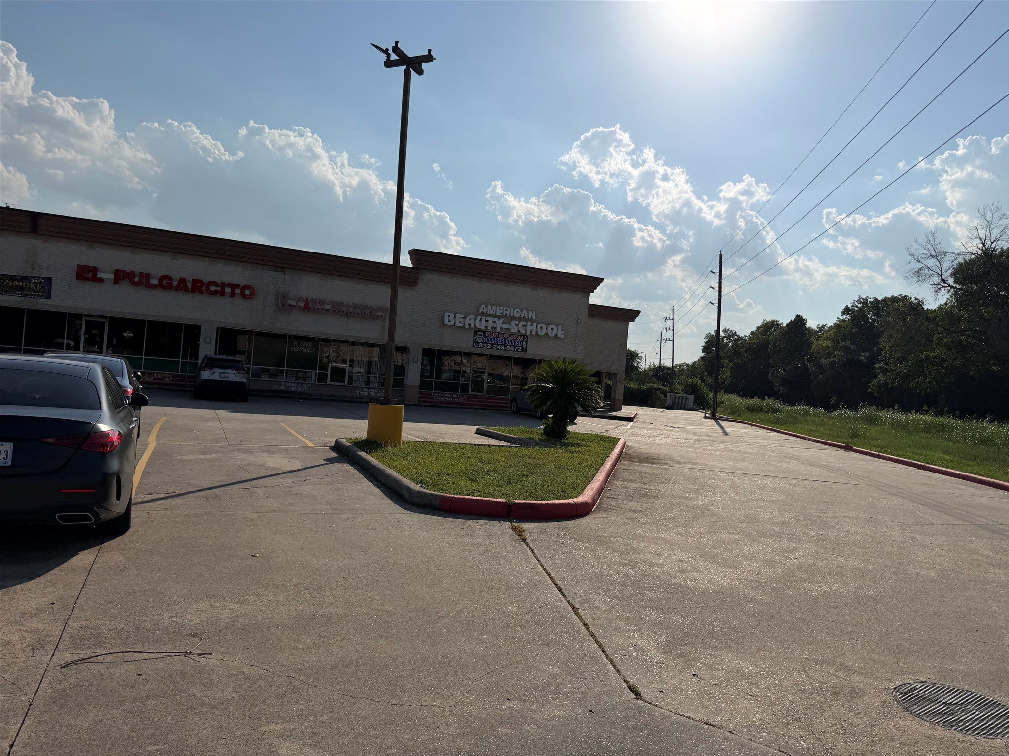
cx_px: 504
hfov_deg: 71.6
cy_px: 378
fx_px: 700
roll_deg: -4.6
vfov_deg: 56.8
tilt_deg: -0.8
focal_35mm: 24
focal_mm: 6.76
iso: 100
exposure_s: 1/22727
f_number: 1.78
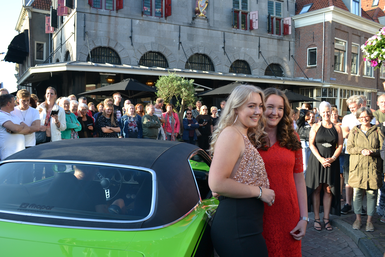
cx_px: 192
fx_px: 321
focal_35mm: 30
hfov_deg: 61.9
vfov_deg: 43.6
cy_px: 128
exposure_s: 1/125
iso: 180
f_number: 5.6
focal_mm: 20
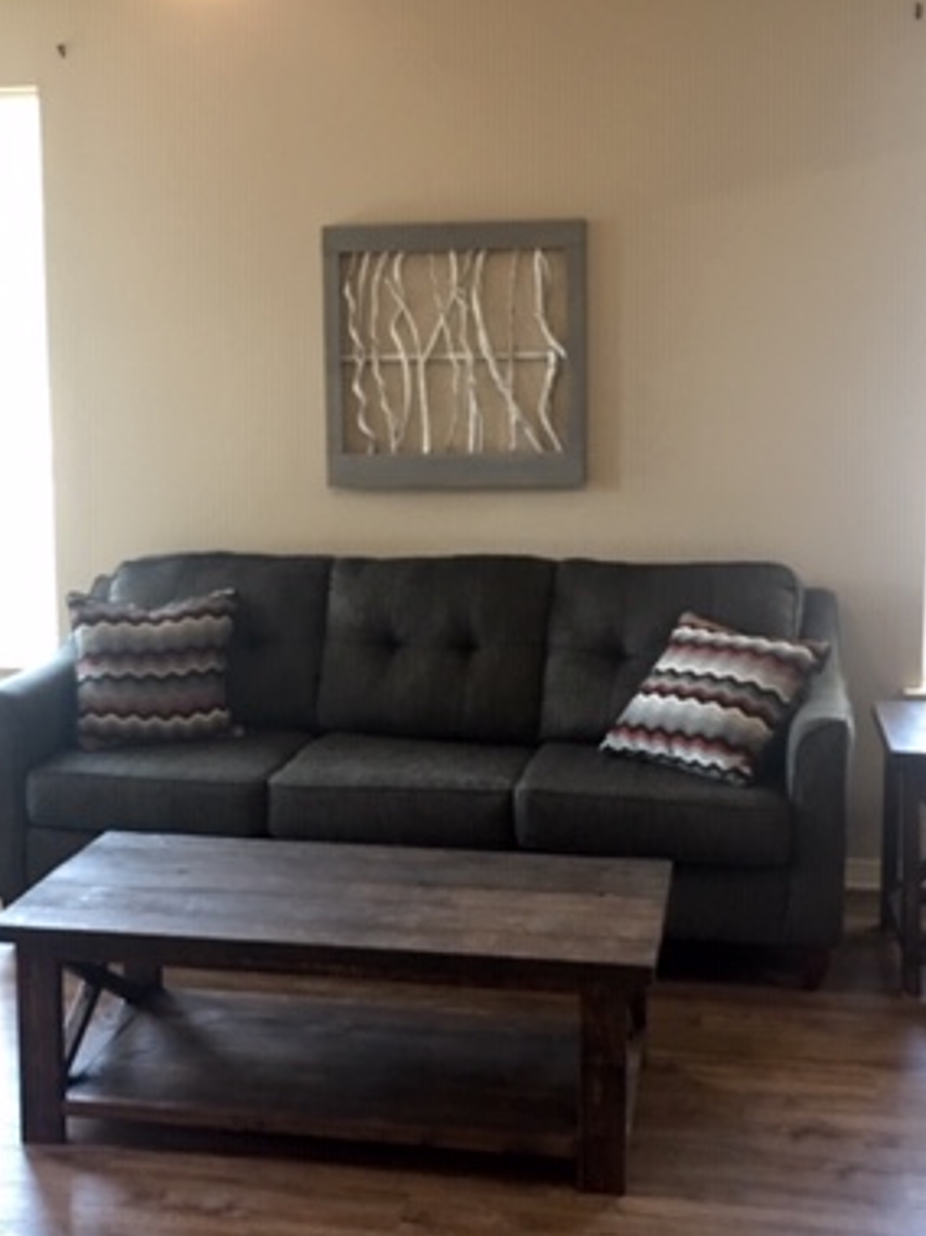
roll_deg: +1.3
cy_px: 597
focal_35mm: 49
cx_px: 365
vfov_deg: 38.9
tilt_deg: -8.0
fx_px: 1749
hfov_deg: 29.6
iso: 64
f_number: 2.2
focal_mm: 4.15
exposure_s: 1/15
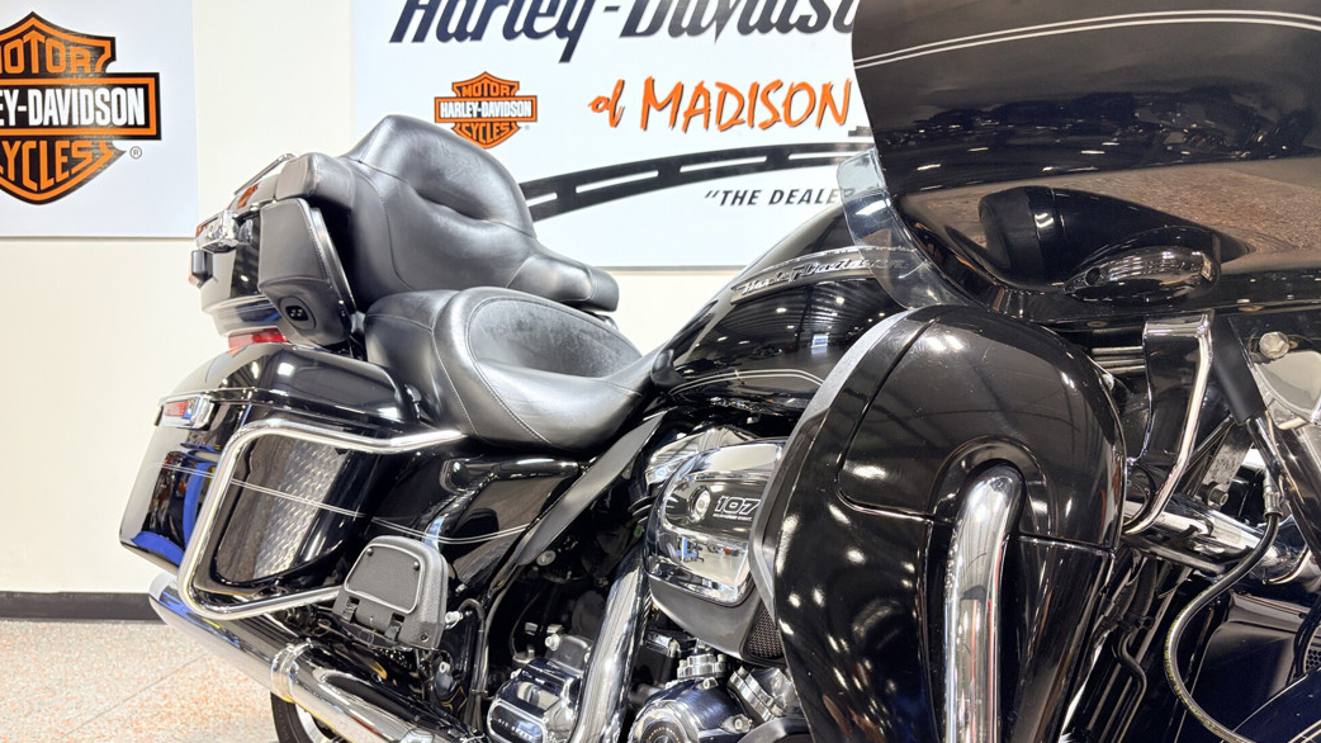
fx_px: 1016
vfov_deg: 40.0
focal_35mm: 29
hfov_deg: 66.1
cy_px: 440
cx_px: 660
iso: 125
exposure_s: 1/120
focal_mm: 5.96
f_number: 1.6
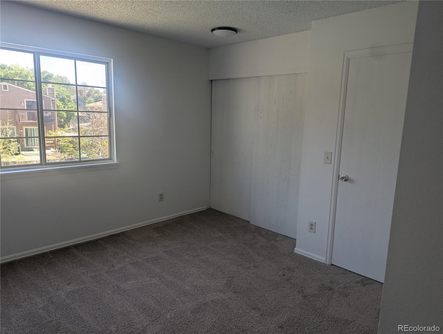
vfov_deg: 56.9
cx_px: 222
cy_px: 167
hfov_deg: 71.5
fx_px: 308
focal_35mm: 24
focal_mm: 6.81
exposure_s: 1/113
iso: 28
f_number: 1.85
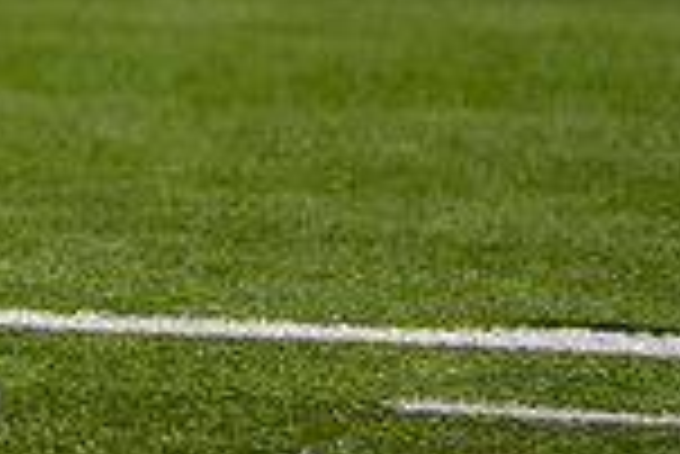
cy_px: -302
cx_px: -647
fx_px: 12781
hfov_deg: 3.0
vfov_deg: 2.0
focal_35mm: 676
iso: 2000
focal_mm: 135
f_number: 2
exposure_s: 1/1000
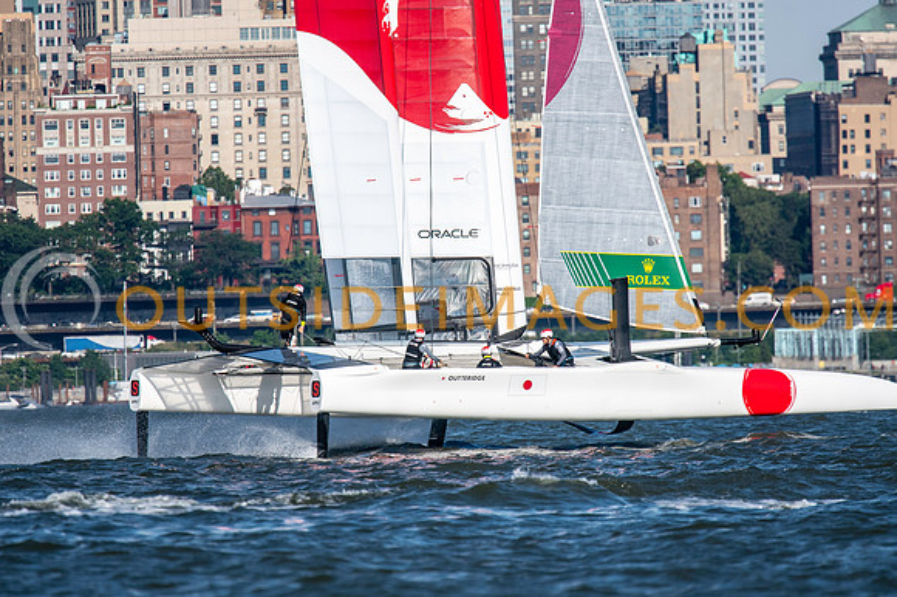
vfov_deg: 2.2
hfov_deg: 3.3
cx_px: 448
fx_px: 15697
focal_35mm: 630
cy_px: 298
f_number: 5.6
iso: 500
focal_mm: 420
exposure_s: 1/4000
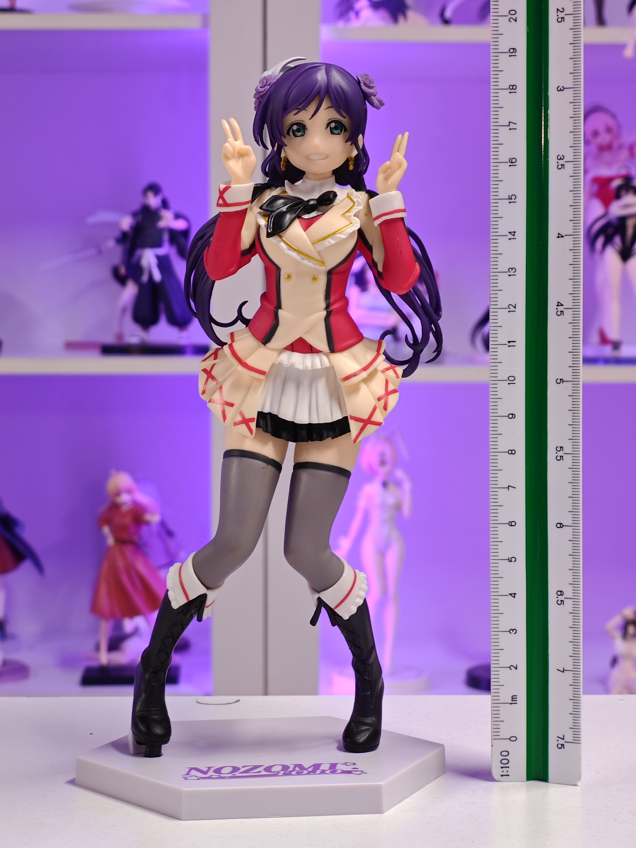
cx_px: 317
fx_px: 1984
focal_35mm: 81
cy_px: 421
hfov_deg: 18.2
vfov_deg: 24.1
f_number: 2.4
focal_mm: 7.48
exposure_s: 1/17.1
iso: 400
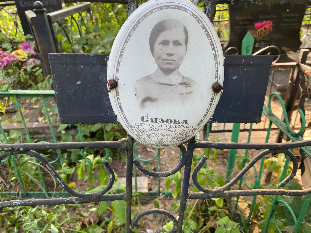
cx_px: 156
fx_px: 234
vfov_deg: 53.1
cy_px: 116
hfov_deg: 67.3
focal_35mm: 26
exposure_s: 1/112
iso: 125
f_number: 1.8
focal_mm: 4.25
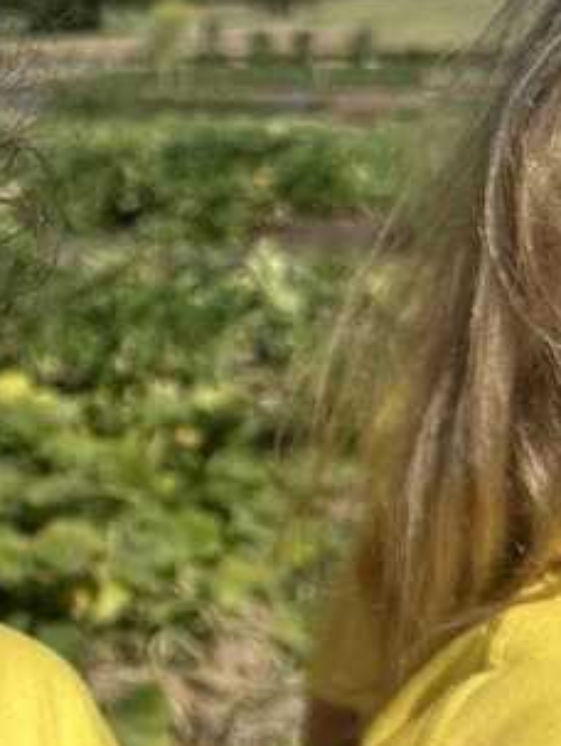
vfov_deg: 23.9
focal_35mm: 81
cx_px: -376
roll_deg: +6.0
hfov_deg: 16.1
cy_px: 542
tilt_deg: -15.1
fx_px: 1747
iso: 80
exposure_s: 1/8197
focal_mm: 6.86
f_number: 1.78
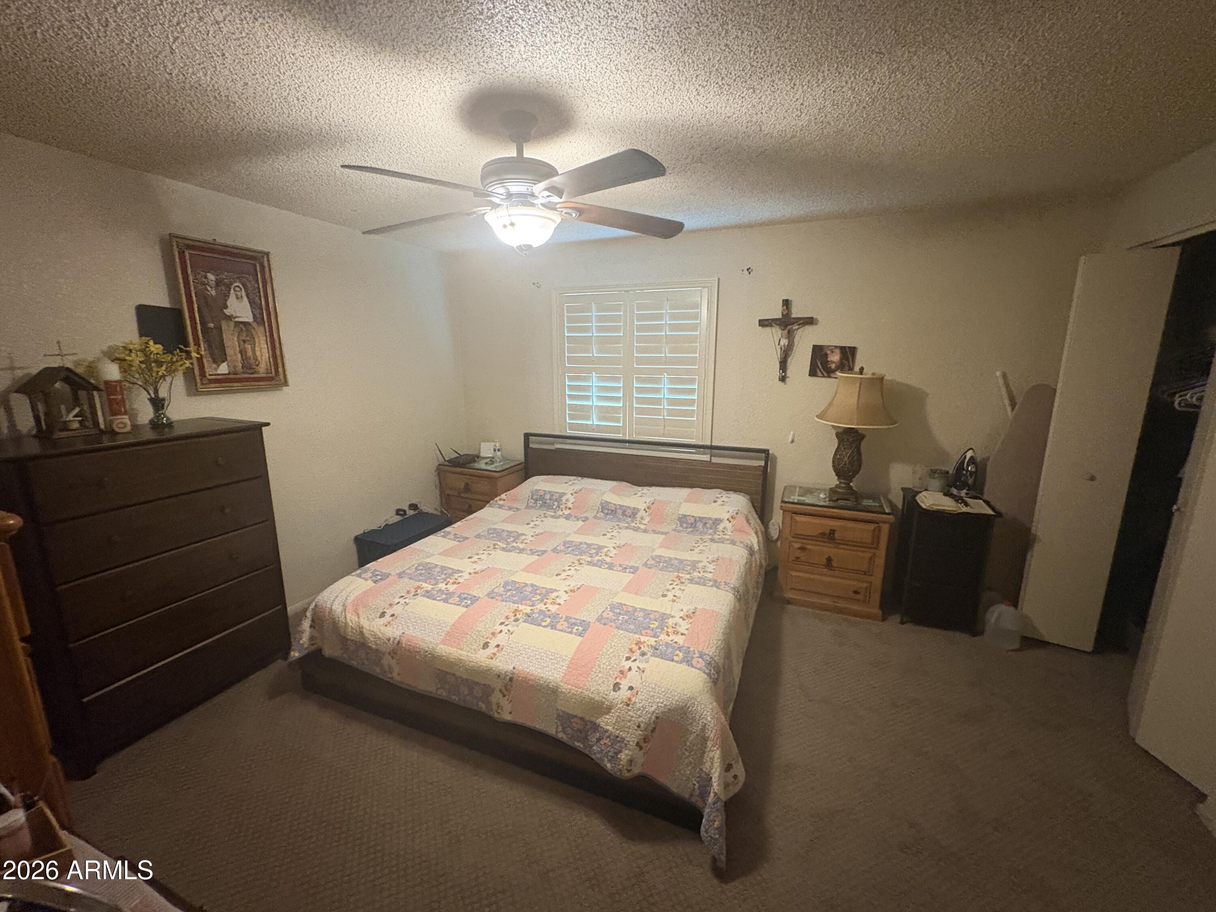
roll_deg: +0.5
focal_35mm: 14
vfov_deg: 85.7
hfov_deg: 102.1
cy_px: 456
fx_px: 492
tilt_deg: -11.7
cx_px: 608
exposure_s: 1/60
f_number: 2.2
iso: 800
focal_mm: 2.22
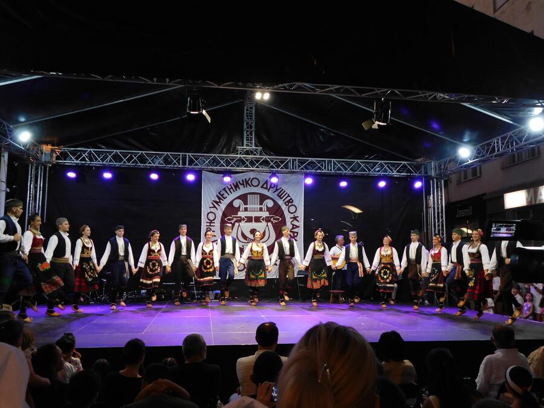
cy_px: 204
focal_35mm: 30
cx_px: 272
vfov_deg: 46.8
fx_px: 471
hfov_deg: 60.0
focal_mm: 5.3
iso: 280
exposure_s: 1/30
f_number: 3.2
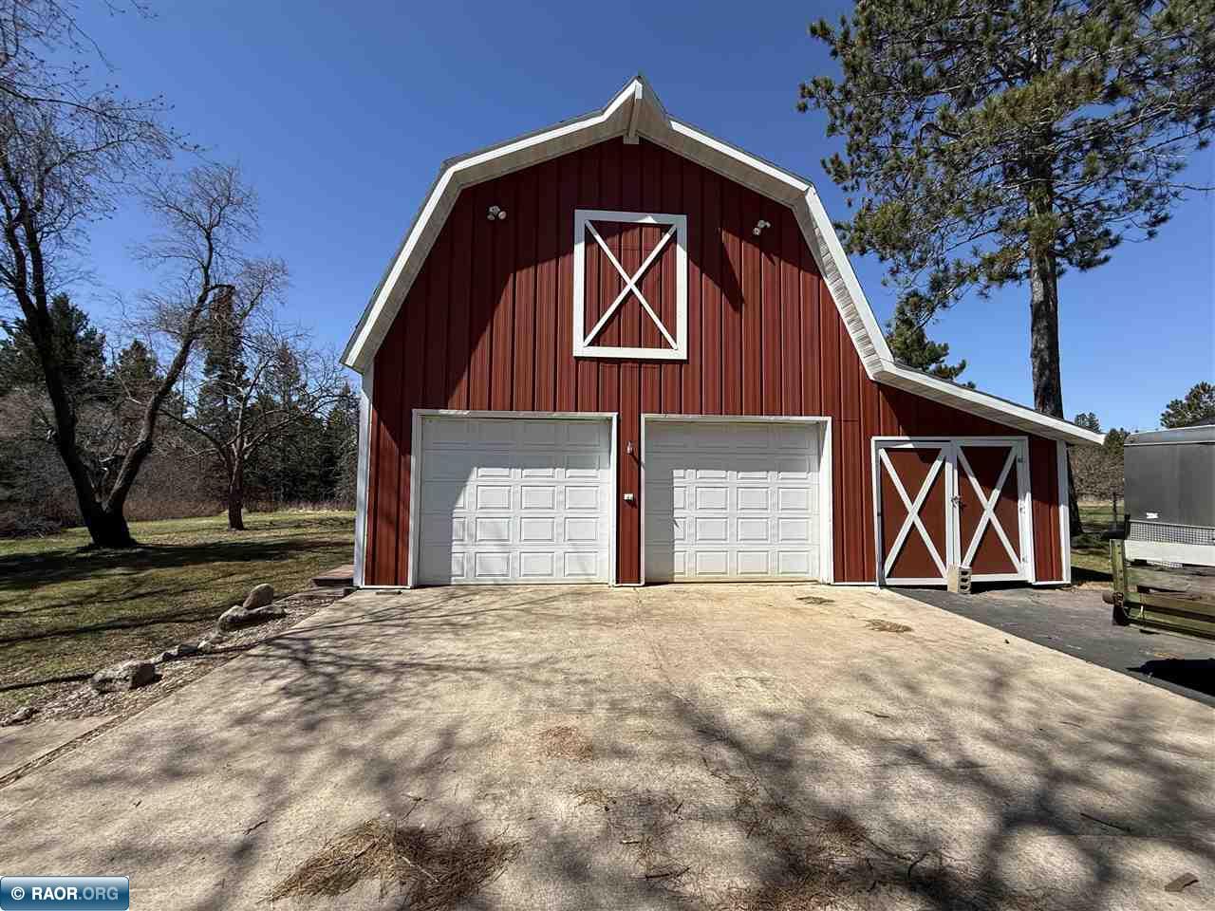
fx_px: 491
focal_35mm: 14
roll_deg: -1.1
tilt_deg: +5.3
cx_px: 608
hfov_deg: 102.1
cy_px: 456
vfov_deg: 85.7
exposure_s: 1/2506
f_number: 2.2
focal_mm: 2.22
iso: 50
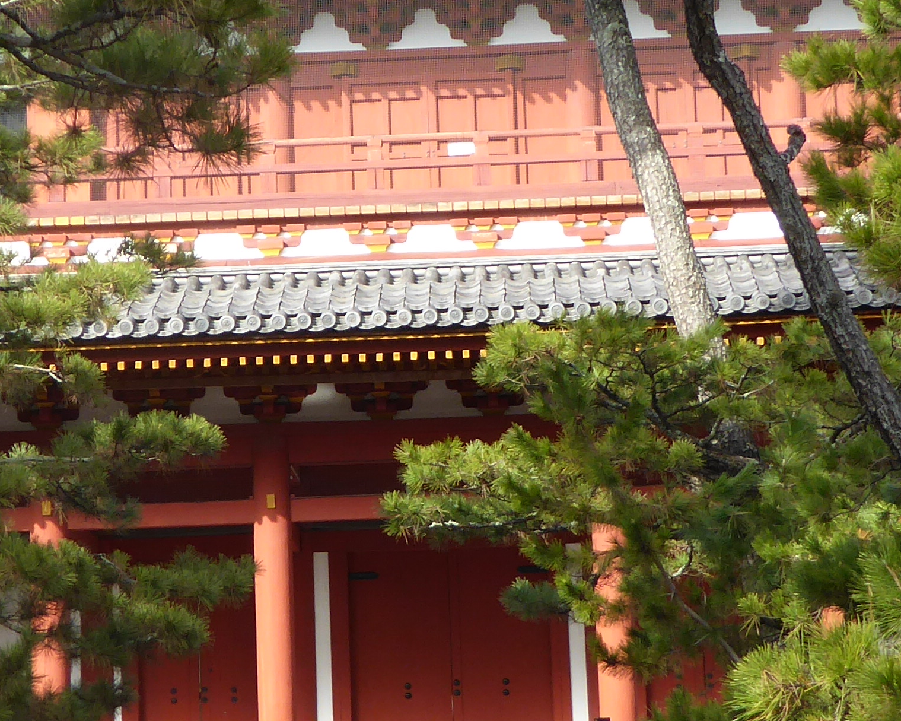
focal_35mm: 107
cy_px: 382
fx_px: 2853
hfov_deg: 17.9
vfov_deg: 14.4
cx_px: 378
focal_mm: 5.8
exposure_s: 1/200
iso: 100
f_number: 3.6
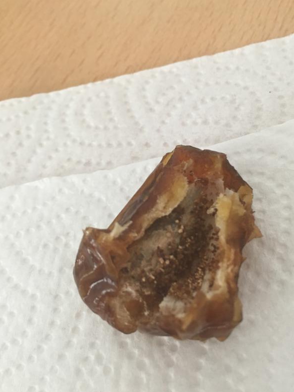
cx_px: 171
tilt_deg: -57.5
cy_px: 189
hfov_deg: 41.7
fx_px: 385
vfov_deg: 53.9
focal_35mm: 34
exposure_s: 1/33
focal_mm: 4.15
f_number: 2.2
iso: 200
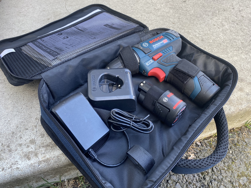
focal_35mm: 26
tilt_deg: -58.3
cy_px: 94
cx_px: 126
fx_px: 189
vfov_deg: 53.1
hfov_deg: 67.3
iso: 64
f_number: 1.8
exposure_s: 1/121
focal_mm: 4.25
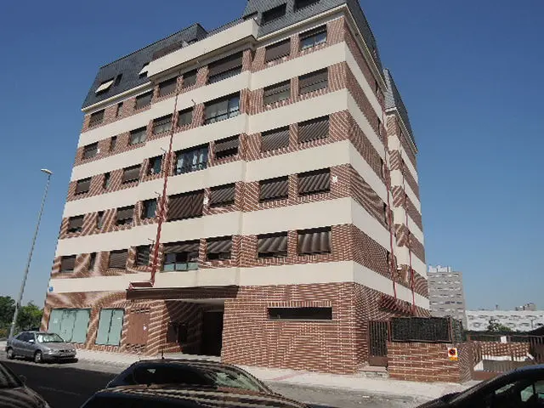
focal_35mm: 24
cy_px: 204
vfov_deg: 56.8
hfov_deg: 71.6
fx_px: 377
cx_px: 272
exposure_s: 1/250
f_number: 2.8
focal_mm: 5.1
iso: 80
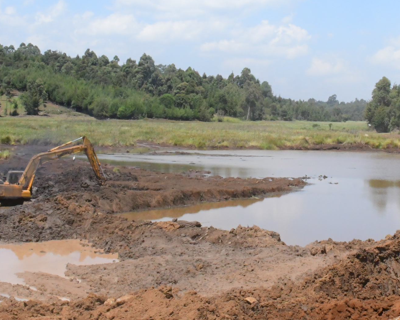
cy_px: 126
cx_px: 312
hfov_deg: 26.0
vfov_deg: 21.2
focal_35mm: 72
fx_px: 852
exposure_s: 1/1000
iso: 4000
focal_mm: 24
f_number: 25
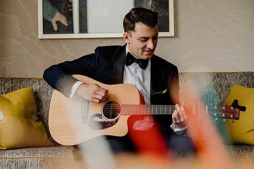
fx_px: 740
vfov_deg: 13.0
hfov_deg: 19.5
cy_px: 84
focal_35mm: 105
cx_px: 127
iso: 800
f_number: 4
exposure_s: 1/250
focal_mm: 105
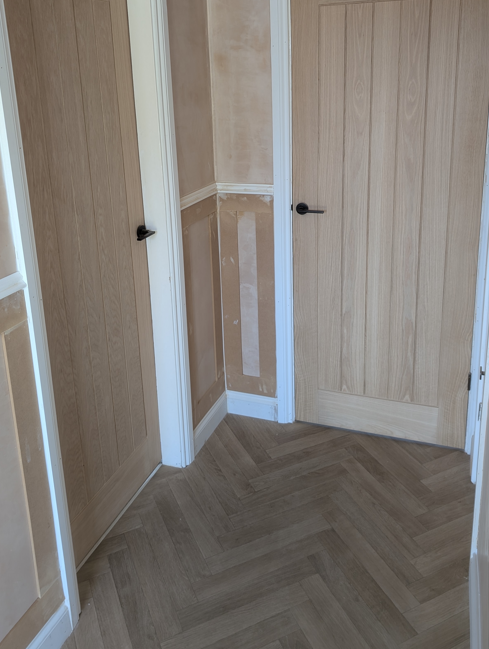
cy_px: 242
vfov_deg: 57.6
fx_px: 583
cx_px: 238
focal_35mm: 31
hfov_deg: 45.5
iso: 30
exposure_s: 1/31.8
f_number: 1.68
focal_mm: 6.9
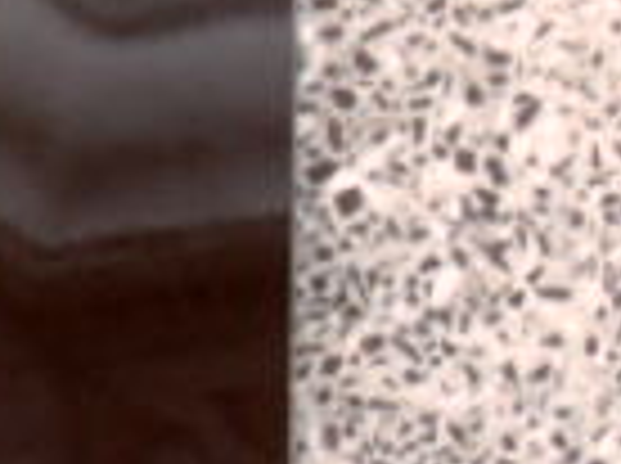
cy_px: 189
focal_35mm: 297
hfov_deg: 5.9
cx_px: -1647
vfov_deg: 5.0
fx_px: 5319
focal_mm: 6.5
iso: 160
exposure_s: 1/45
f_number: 3.6
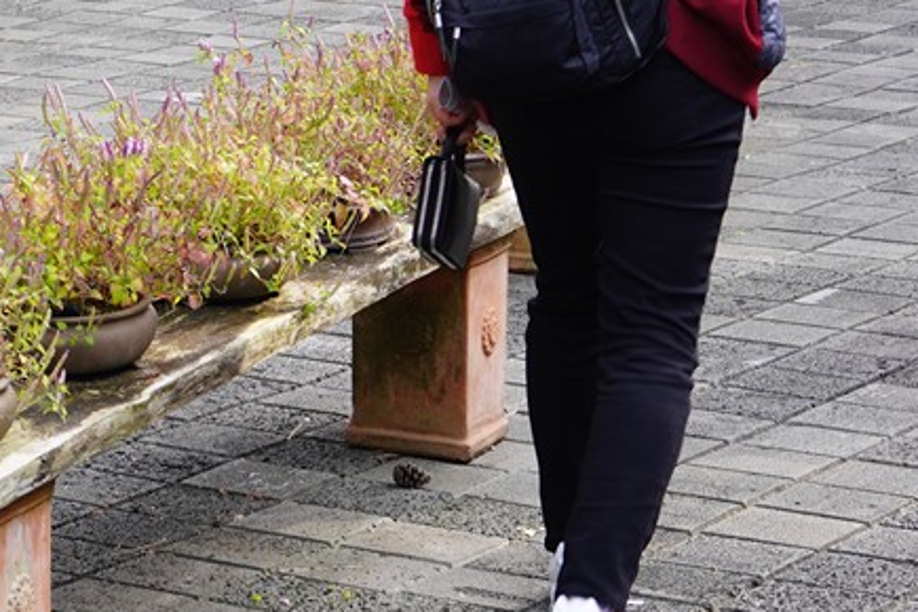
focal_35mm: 161
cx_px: -378
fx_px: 4105
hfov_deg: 12.3
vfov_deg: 8.3
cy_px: -382
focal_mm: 35
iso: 200
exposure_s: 1/100
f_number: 5
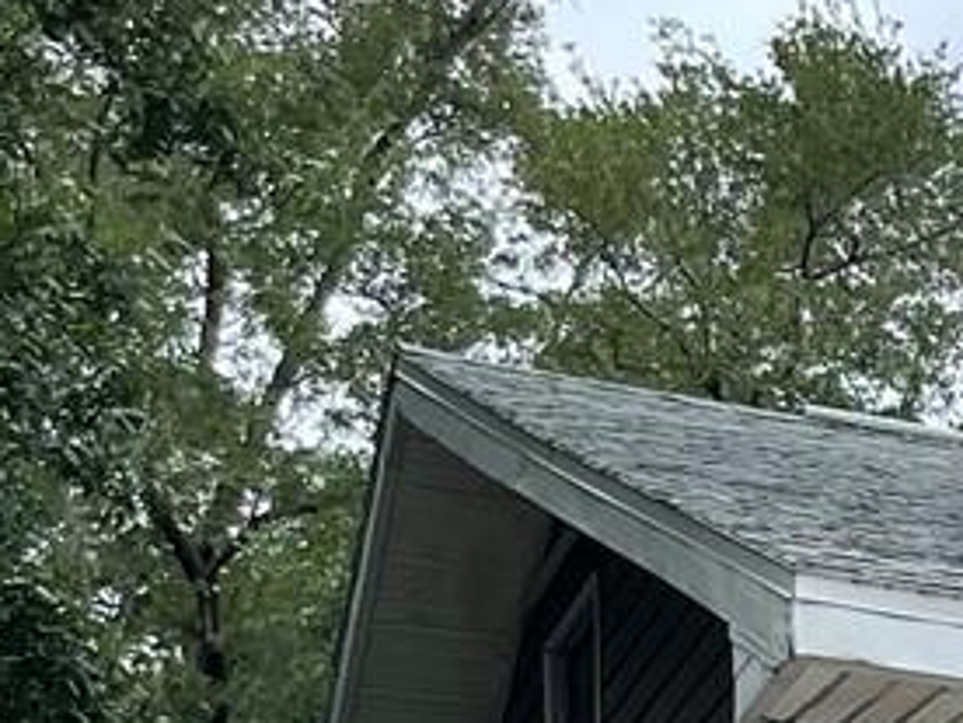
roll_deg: +2.7
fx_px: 4034
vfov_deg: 9.3
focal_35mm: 145
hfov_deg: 11.3
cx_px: 2303
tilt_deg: +4.9
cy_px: 1635
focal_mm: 5.1
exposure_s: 1/3003
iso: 32
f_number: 1.6
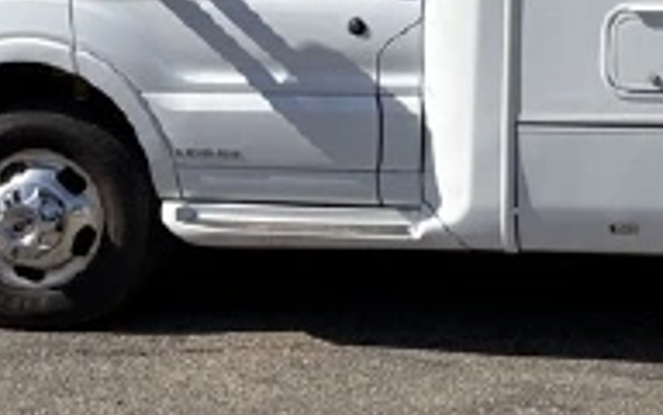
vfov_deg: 10.9
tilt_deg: +2.0
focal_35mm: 115
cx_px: 932
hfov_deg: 16.8
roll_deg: -1.7
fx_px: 2078
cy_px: -228
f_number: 1.6
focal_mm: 5.96
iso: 50
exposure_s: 1/3831
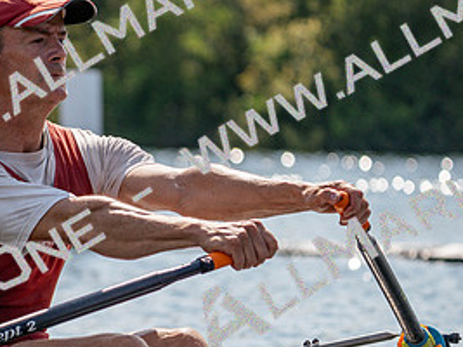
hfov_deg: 4.7
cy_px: 204
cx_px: 54
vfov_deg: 3.6
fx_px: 5588
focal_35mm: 418
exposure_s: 1/1600
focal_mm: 200
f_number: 5.6
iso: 200
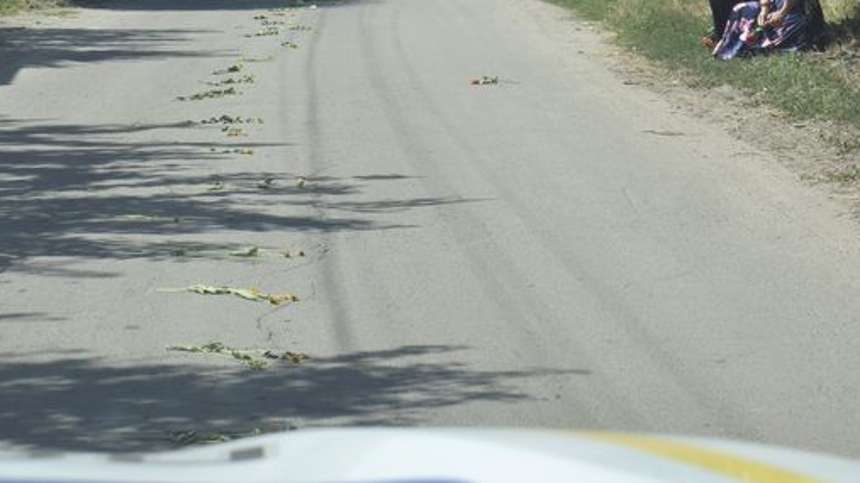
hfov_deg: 20.0
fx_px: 2440
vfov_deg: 11.3
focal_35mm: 107
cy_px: 121
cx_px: 344
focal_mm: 46
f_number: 9
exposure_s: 1/320
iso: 200
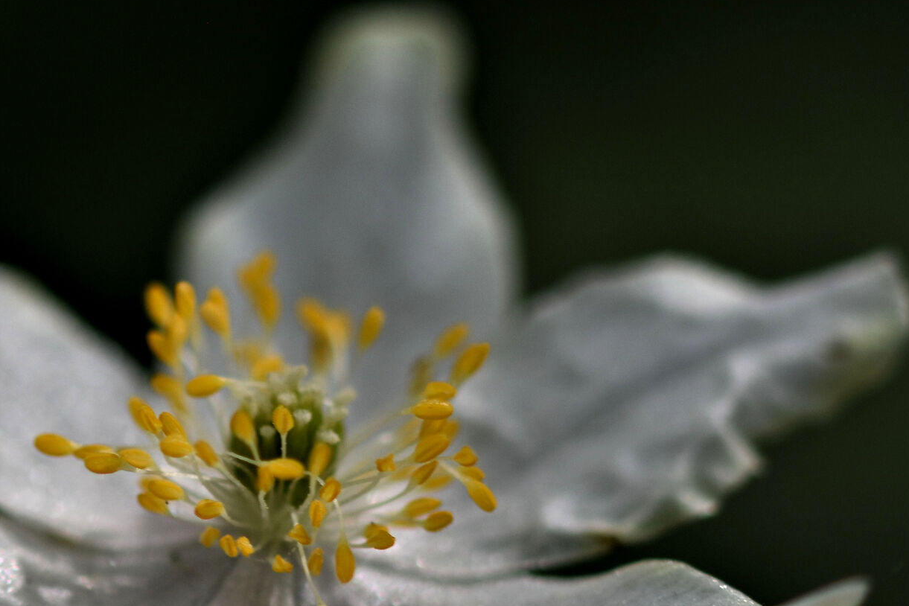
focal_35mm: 619
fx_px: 15629
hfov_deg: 3.3
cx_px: 225
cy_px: 346
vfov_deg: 2.2
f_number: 7.1
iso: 220
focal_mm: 210
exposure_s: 1/320
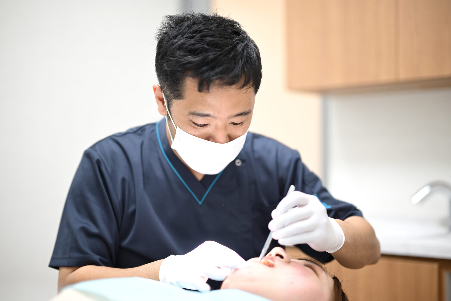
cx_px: 226
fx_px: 627
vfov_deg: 27.0
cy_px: 150
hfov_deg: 39.6
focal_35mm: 50
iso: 320
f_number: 1.2
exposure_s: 1/500
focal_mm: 50
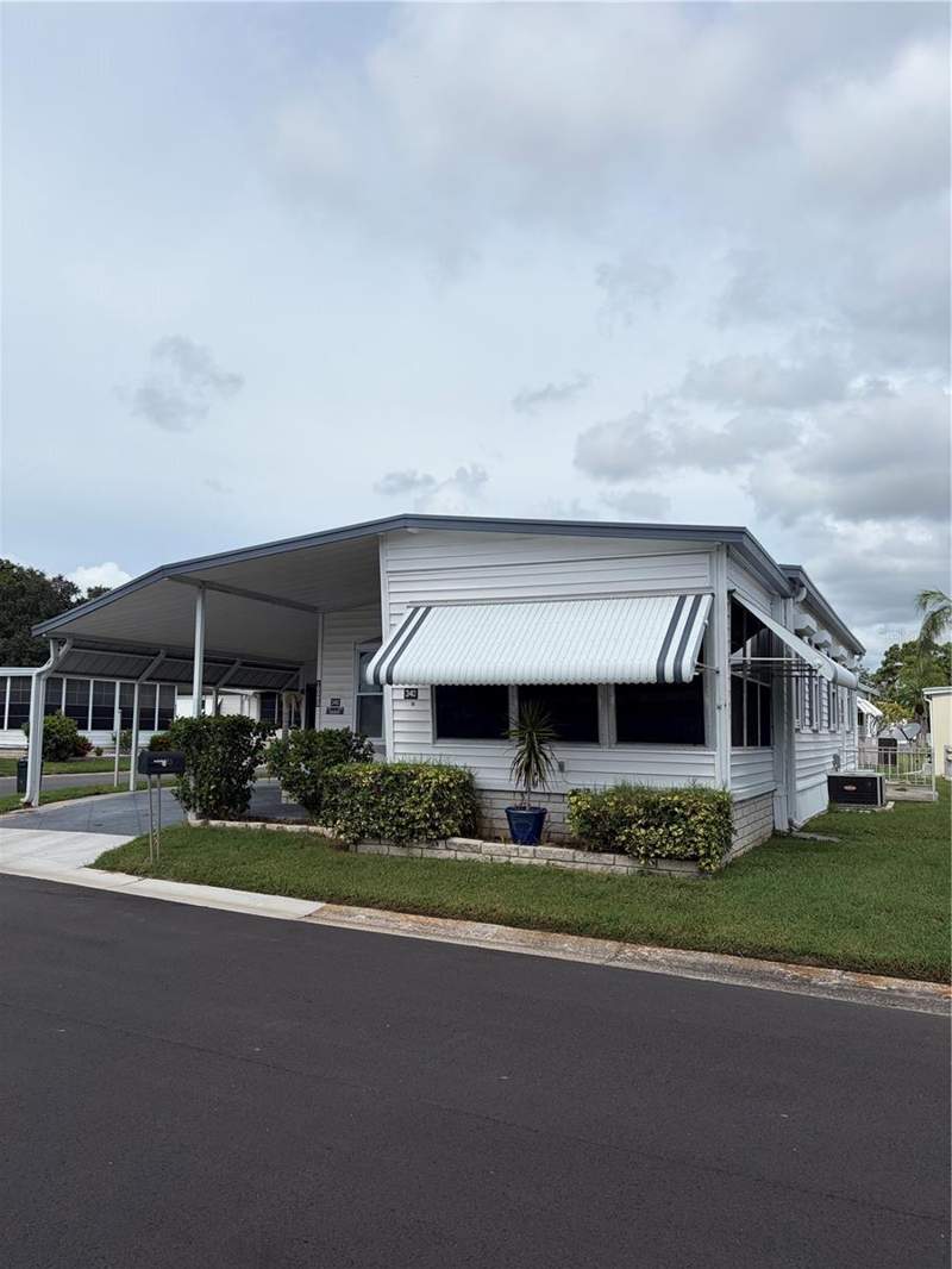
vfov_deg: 67.3
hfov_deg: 53.1
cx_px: 476
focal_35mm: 26
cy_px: 634
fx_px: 953
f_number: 1.6
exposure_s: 1/6993
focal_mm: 5.96
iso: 50
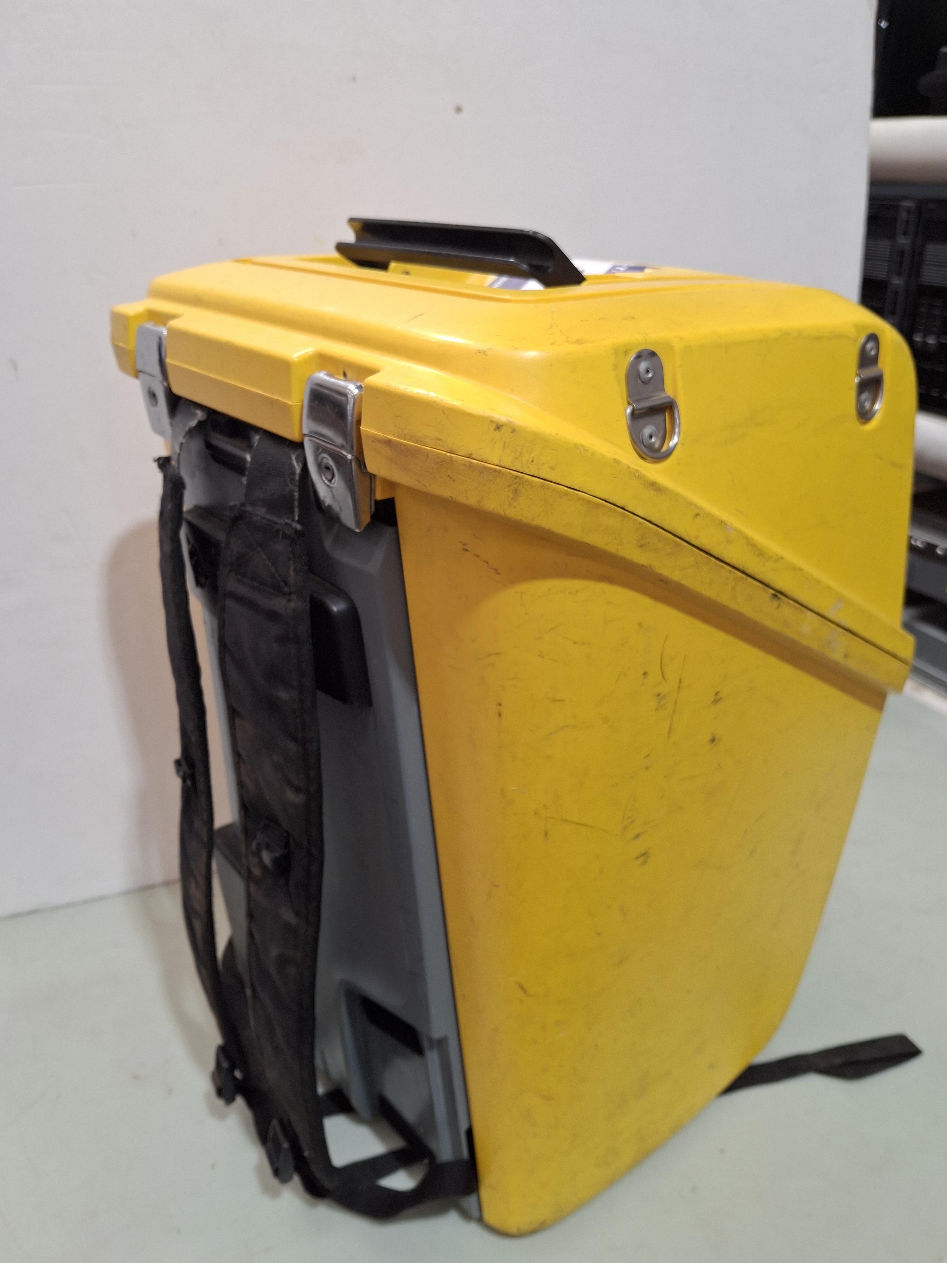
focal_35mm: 26
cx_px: 483
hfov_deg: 53.1
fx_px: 948
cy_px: 618
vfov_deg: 67.3
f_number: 1.8
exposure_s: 1/100
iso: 80
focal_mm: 4.69
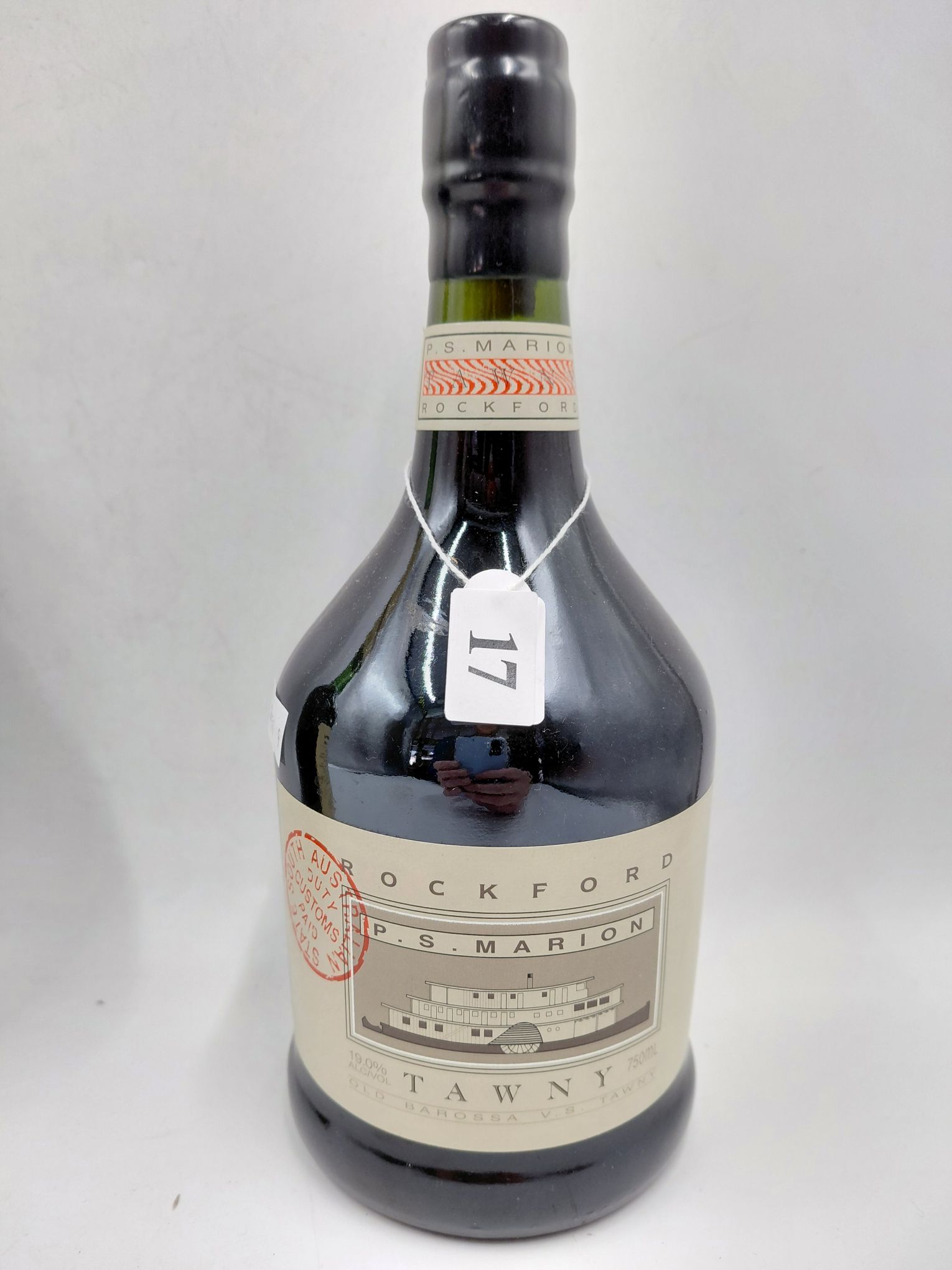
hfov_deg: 54.9
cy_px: 635
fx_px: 917
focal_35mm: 25
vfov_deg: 69.4
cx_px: 476
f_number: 1.8
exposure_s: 1/100
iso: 200
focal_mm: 4.69
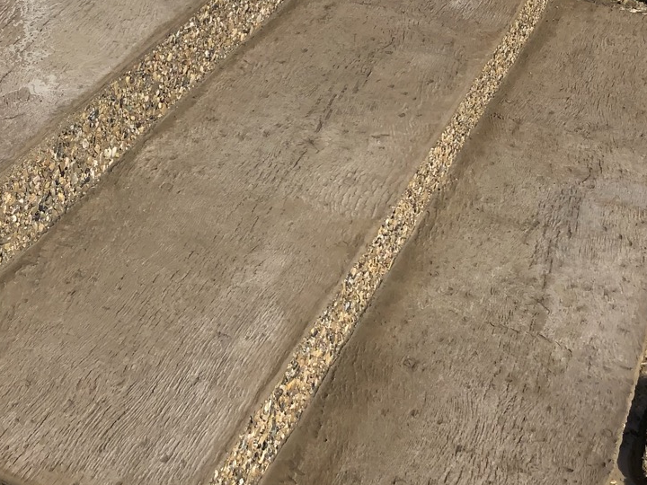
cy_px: 165
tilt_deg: -27.7
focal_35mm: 70
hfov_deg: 27.4
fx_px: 1308
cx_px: 168
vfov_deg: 20.9
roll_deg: -1.6
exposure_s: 1/1473
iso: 20
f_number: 1.8
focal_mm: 3.99
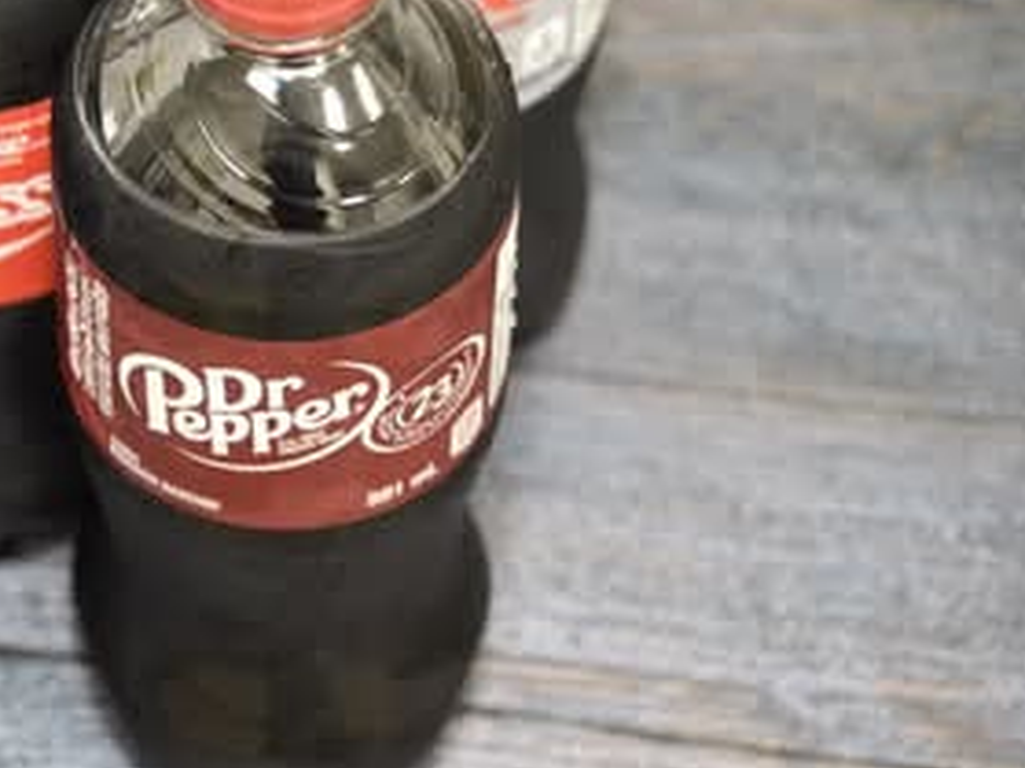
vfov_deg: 7.7
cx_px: 28
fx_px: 5712
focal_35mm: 193
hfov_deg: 10.2
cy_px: 18
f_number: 5
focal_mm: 85
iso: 2500
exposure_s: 1/60
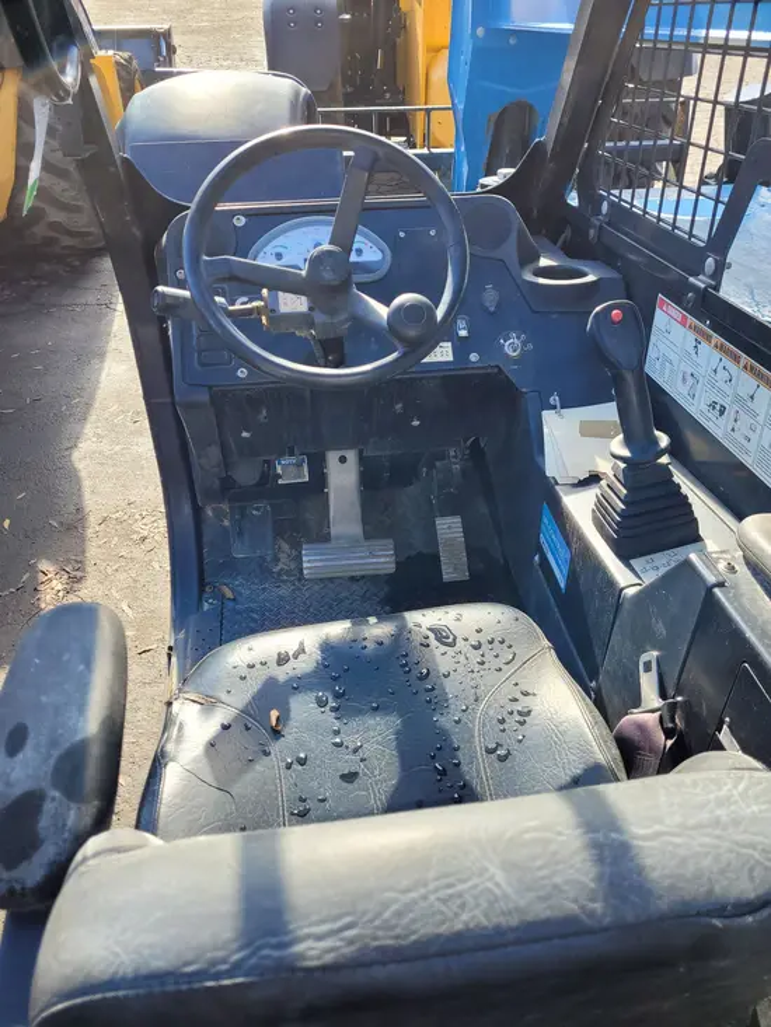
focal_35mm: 26
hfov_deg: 53.1
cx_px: 386
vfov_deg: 67.3
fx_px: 772
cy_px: 514
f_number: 1.8
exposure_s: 1/340
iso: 40
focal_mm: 5.4
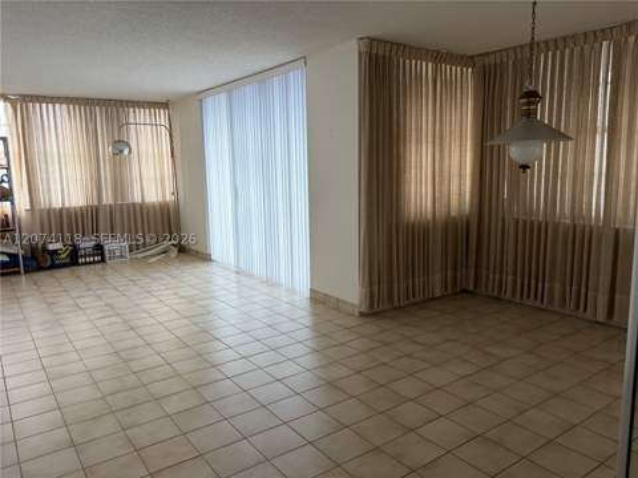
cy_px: 239
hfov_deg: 67.3
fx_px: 479
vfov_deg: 53.1
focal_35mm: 26
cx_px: 319
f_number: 1.6
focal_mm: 5.96
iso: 64
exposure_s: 1/121
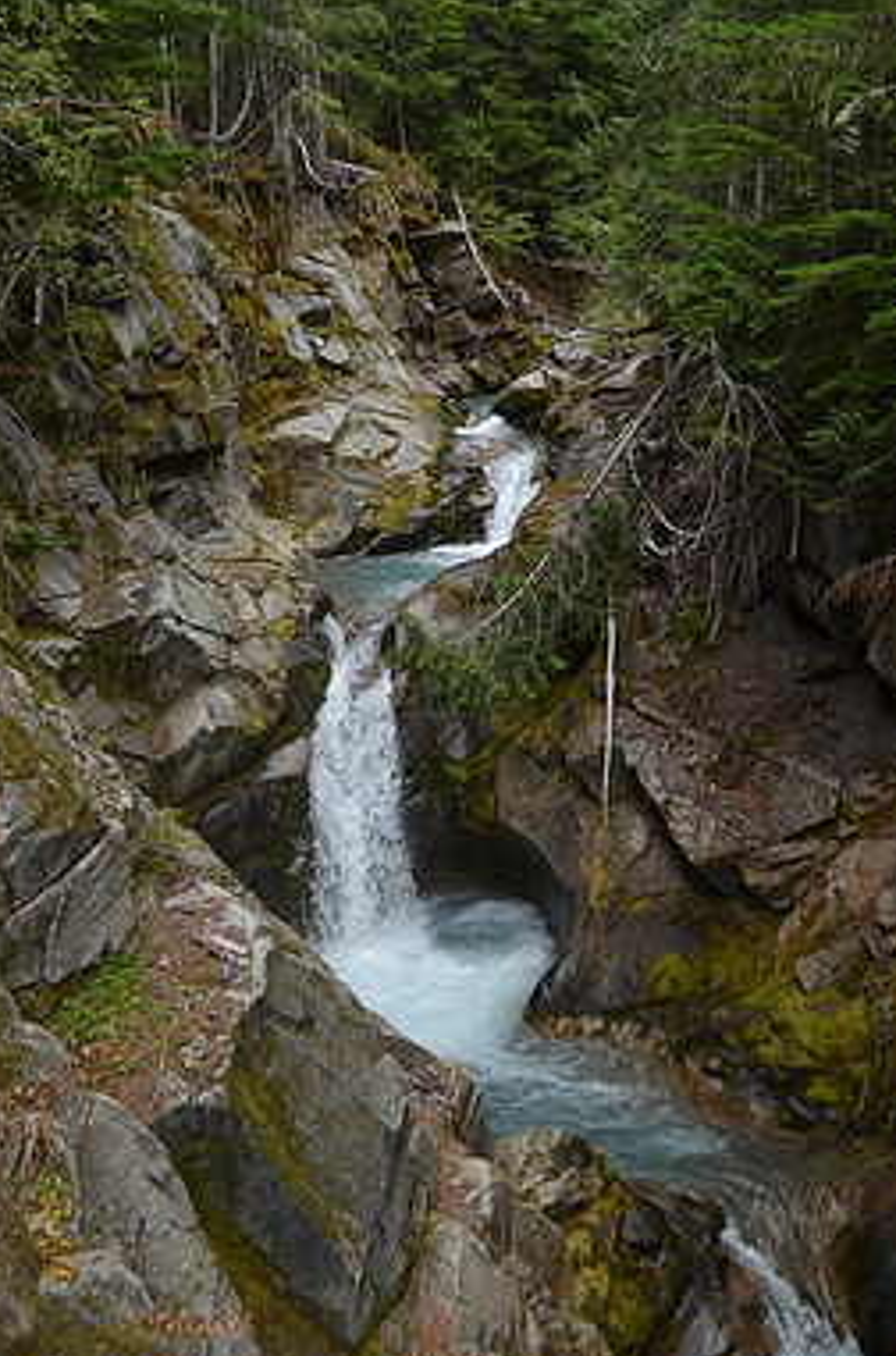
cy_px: 587
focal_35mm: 39
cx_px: 398
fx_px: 1464
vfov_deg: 49.5
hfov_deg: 34.0
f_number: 5.6
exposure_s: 1/125
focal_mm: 22
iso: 200
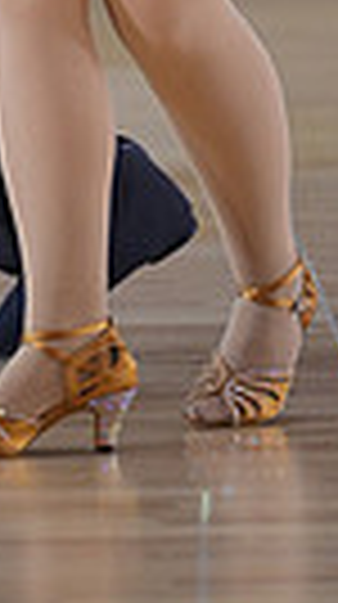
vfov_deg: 4.1
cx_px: -137
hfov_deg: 2.3
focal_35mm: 528
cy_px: -441
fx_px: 8445
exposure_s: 1/500
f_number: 2
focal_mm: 116
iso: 800
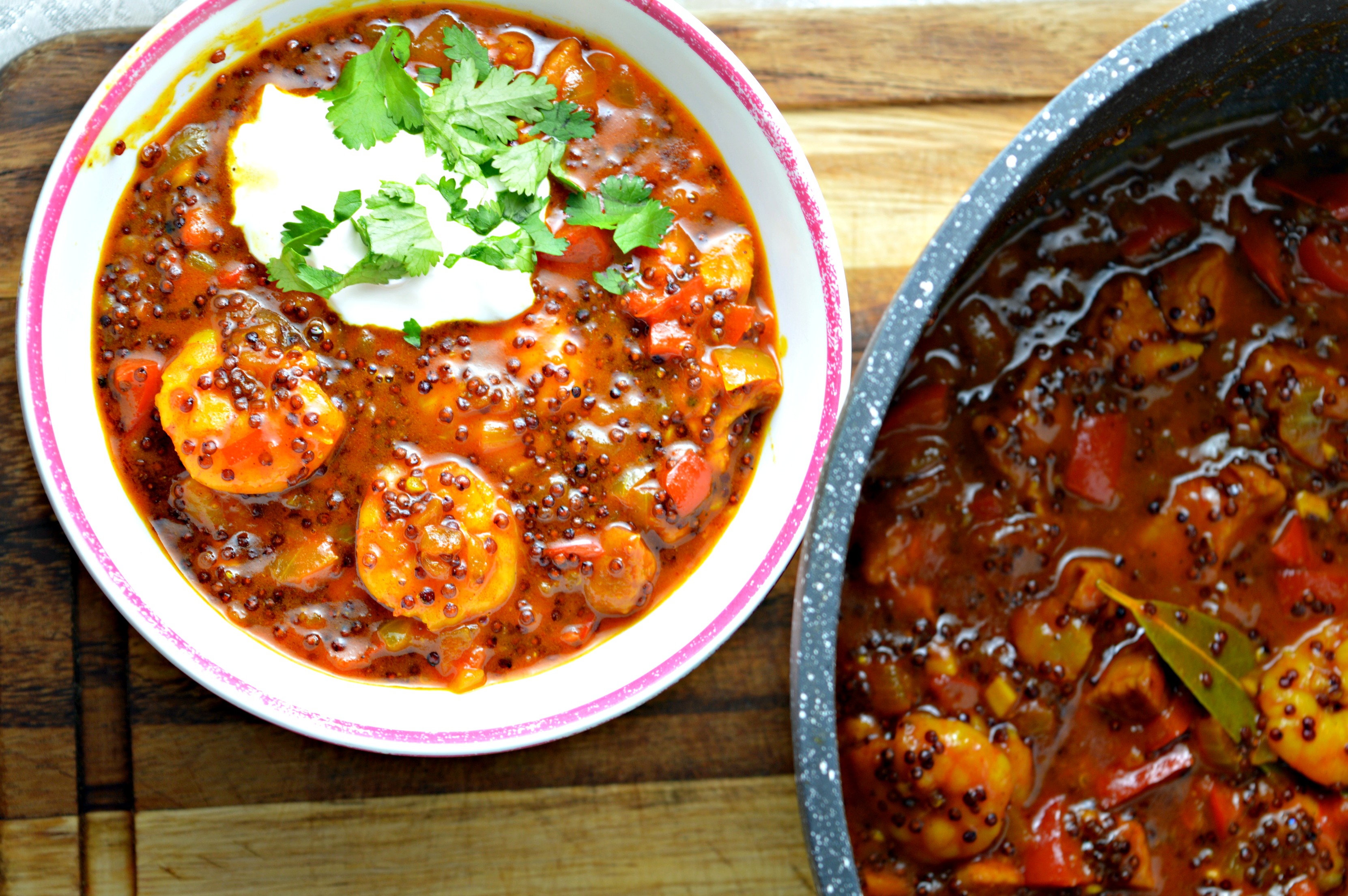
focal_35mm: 82
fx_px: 3086
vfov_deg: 16.5
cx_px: 674
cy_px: 448
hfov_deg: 24.6
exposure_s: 1/20
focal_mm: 55
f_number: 5.6
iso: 100
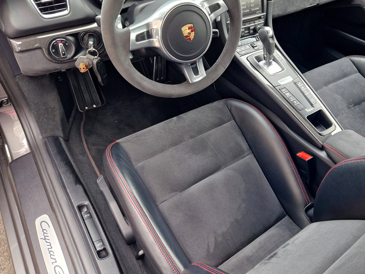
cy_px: 97
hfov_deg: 59.2
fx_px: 316
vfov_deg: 46.2
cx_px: 228
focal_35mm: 30
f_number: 1.8
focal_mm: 5.4
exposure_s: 1/180
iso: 160
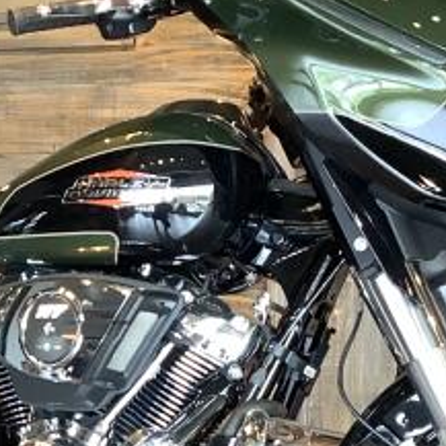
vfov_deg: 17.1
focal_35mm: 101
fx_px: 1472
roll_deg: -0.5
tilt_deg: -10.2
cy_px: 343
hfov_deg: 17.1
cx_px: 88
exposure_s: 1/50
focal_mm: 3.3
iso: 200
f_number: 2.4
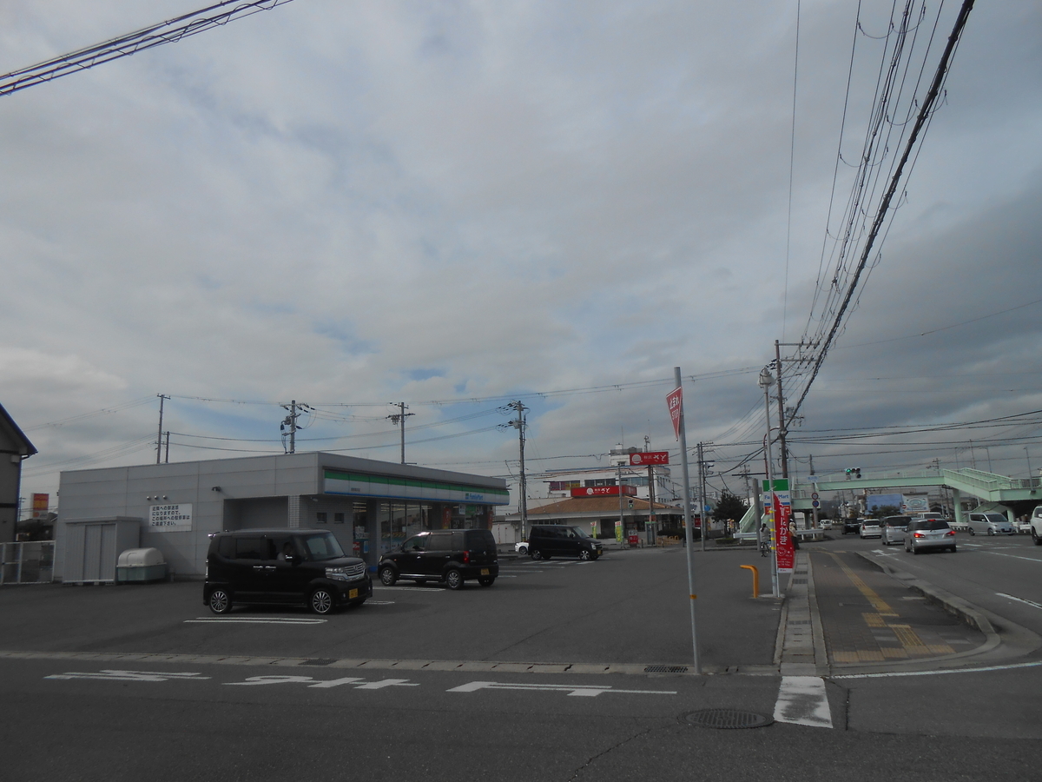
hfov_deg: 67.3
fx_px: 783
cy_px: 391
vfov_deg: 53.1
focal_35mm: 26
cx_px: 521
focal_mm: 4.6
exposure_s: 1/250
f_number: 11.5
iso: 100
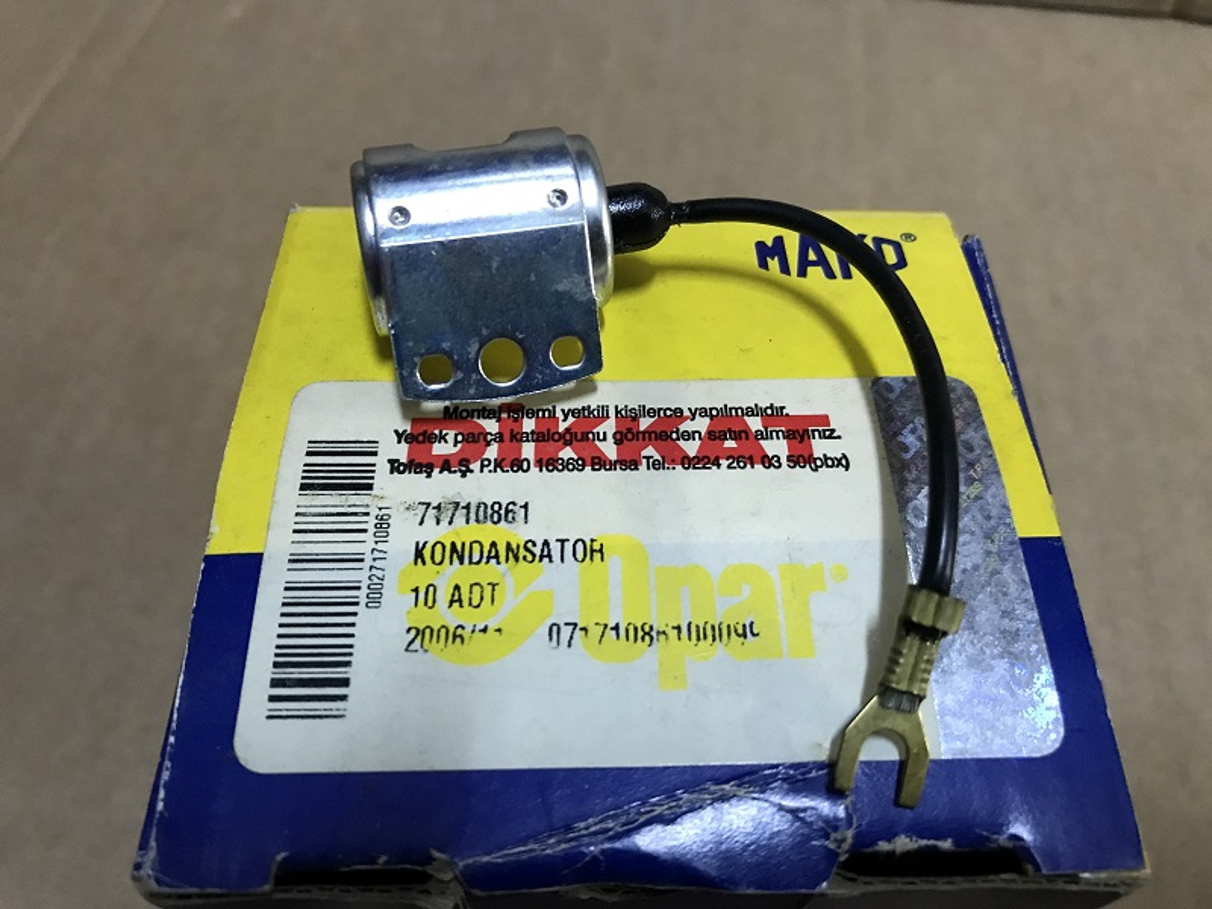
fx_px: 980
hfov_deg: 63.4
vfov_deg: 49.7
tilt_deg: -53.9
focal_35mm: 28
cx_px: 606
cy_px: 454
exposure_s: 1/11
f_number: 1.8
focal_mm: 3.99
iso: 100
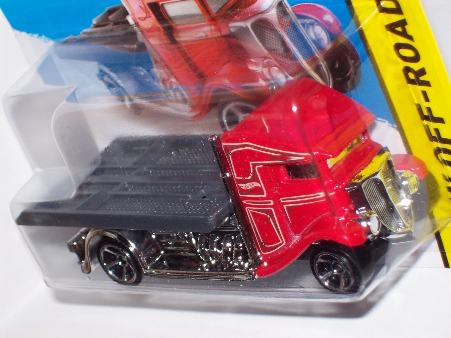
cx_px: 226
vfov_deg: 13.7
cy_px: 169
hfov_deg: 18.2
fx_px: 1407
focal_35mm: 108
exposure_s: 1/128
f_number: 4.8
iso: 80
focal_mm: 18
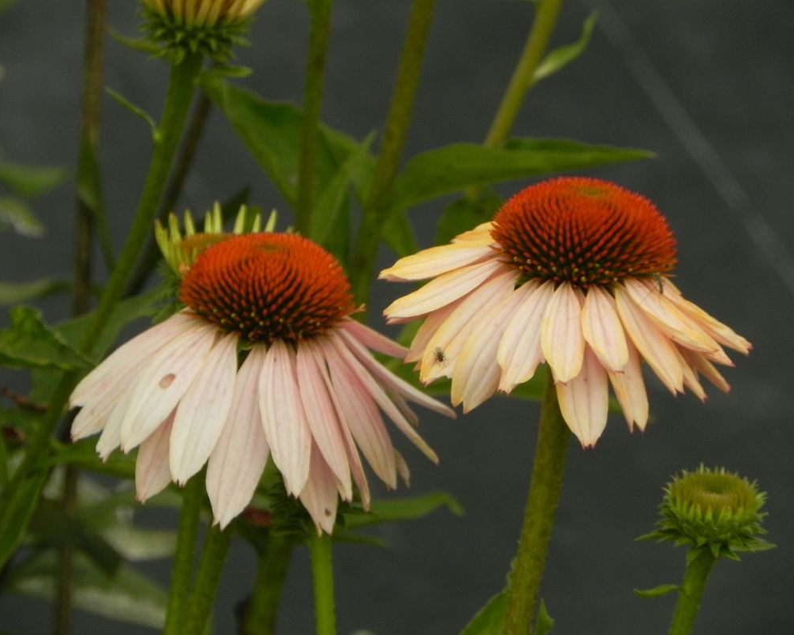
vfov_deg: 5.1
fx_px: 7142
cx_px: 383
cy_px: 318
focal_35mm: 304
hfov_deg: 6.4
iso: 160
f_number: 5
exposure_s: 1/1000
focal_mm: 51.8
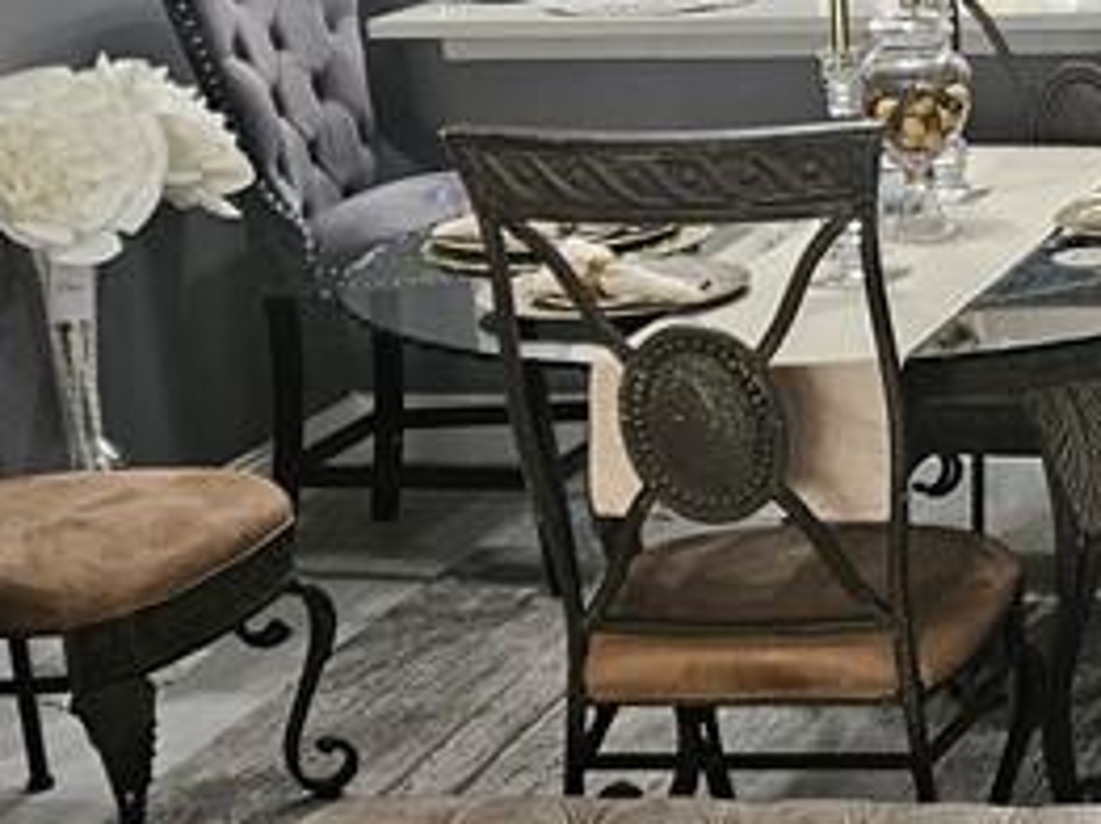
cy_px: 320
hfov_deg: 19.4
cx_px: 1580
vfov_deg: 16.4
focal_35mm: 90
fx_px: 2860
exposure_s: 1/120
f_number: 1.8
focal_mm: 5.4
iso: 250
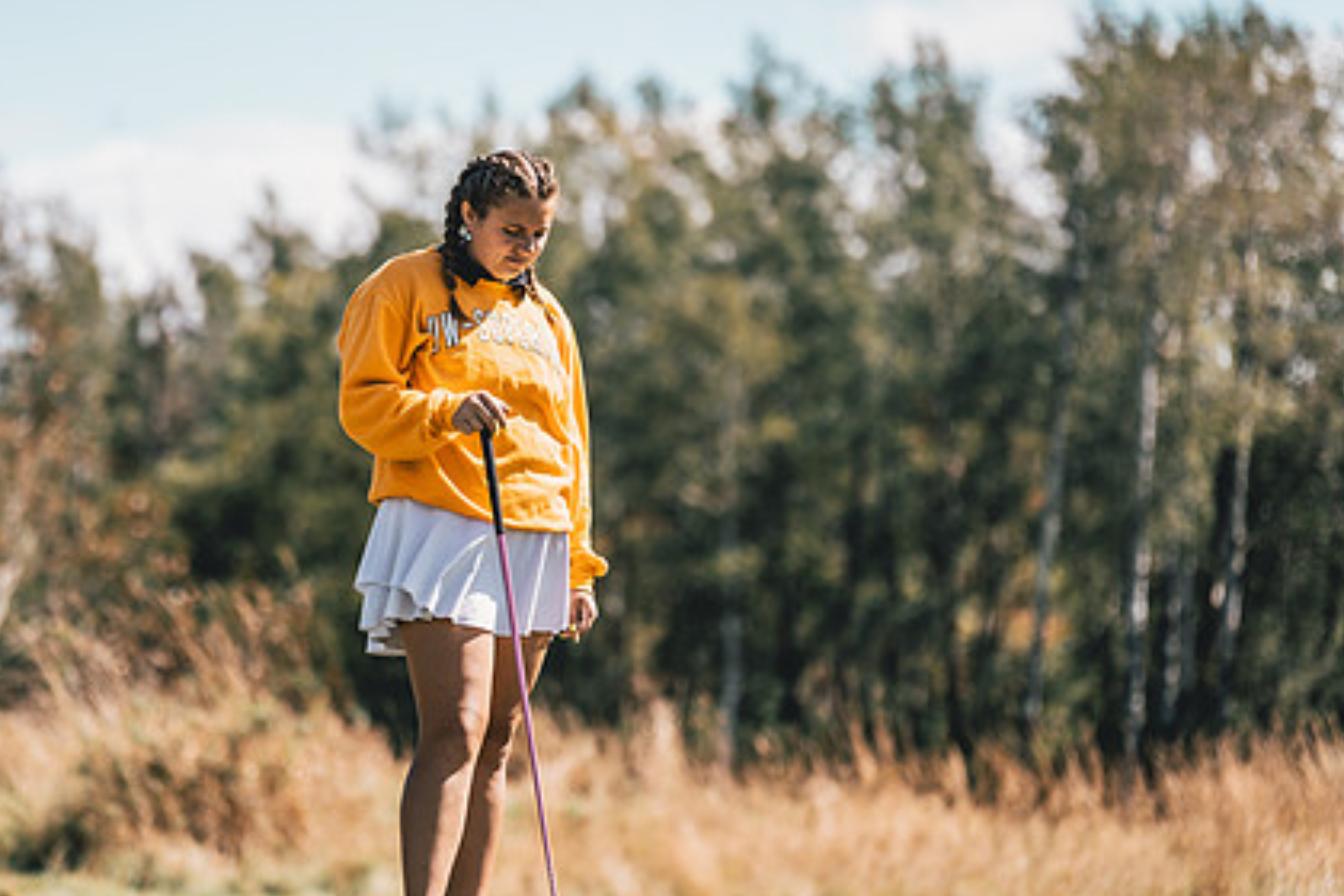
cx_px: 522
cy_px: 456
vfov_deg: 6.4
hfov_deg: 9.6
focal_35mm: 215
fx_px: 8026
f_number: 2.8
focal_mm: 150
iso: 100
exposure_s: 1/3200
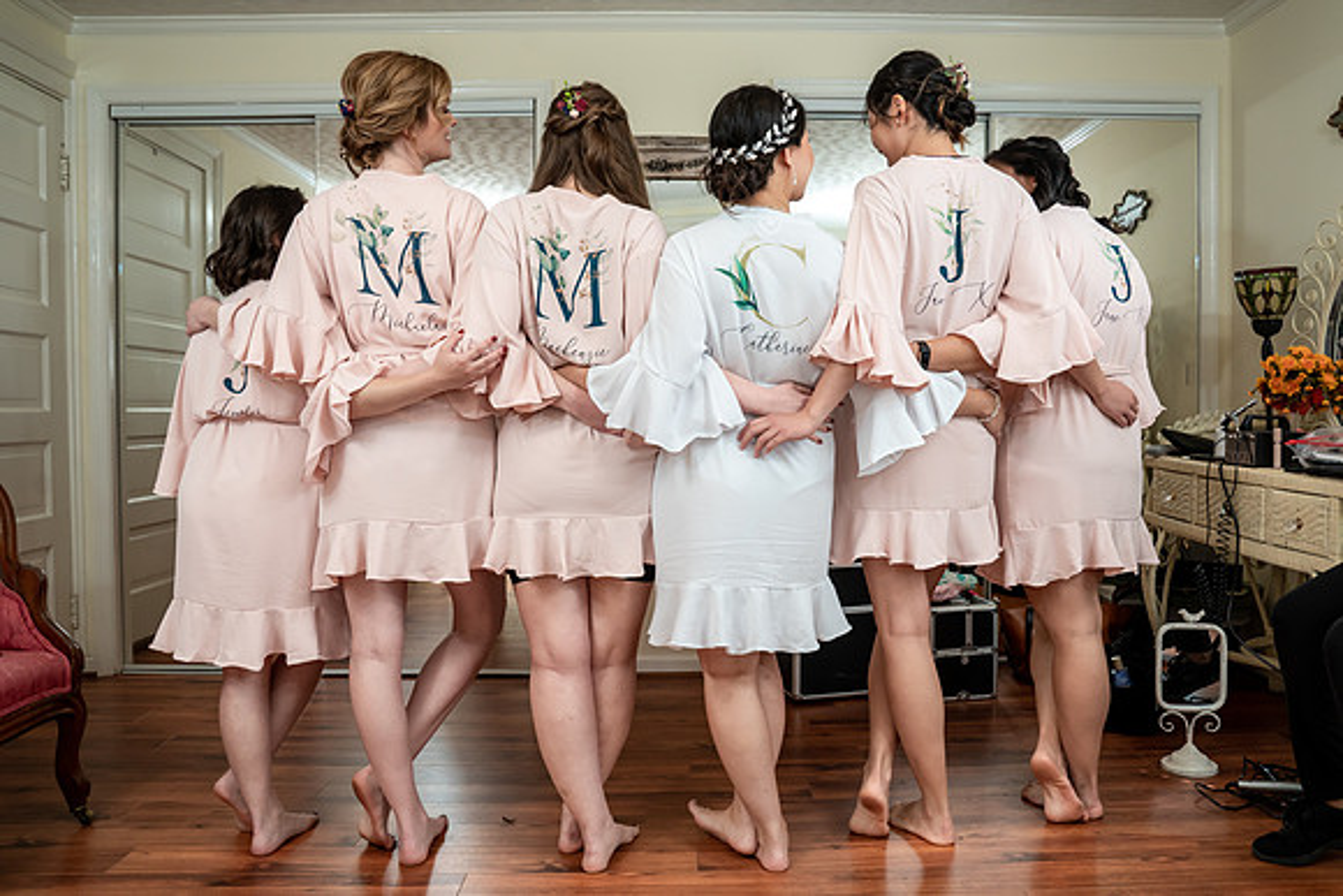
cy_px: 431
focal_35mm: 28
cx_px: 701
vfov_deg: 46.8
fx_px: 1034
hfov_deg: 66.0
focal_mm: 26
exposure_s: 1/200
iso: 2000
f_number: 5.6
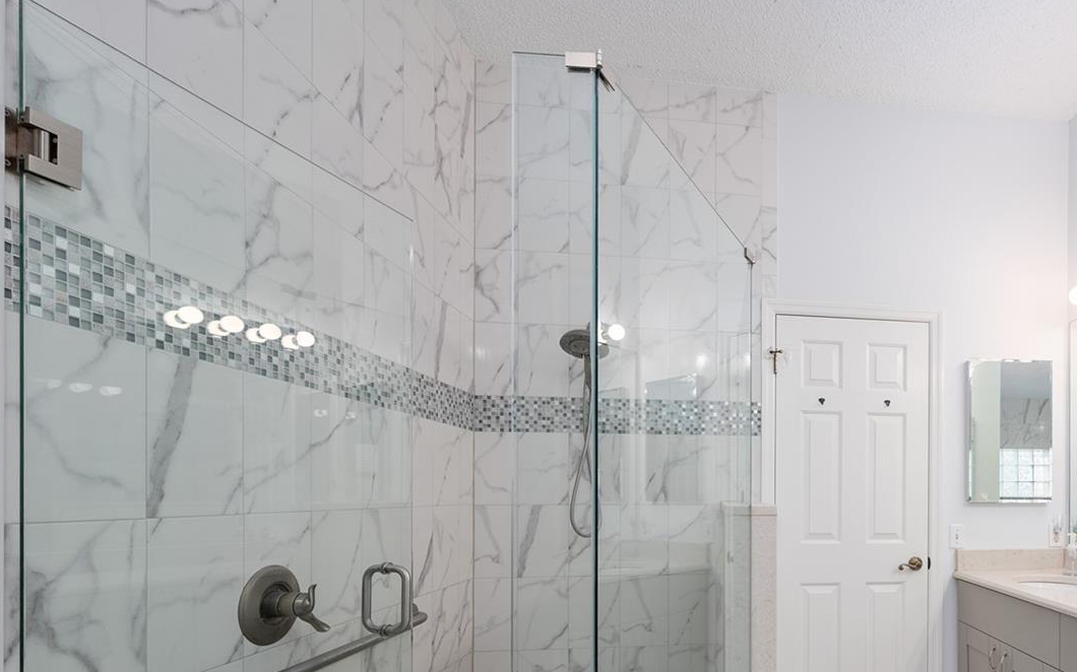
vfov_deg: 56.6
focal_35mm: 20
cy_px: 506
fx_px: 587
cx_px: 793
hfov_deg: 79.3
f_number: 7.1
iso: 160
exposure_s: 1/6
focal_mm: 13
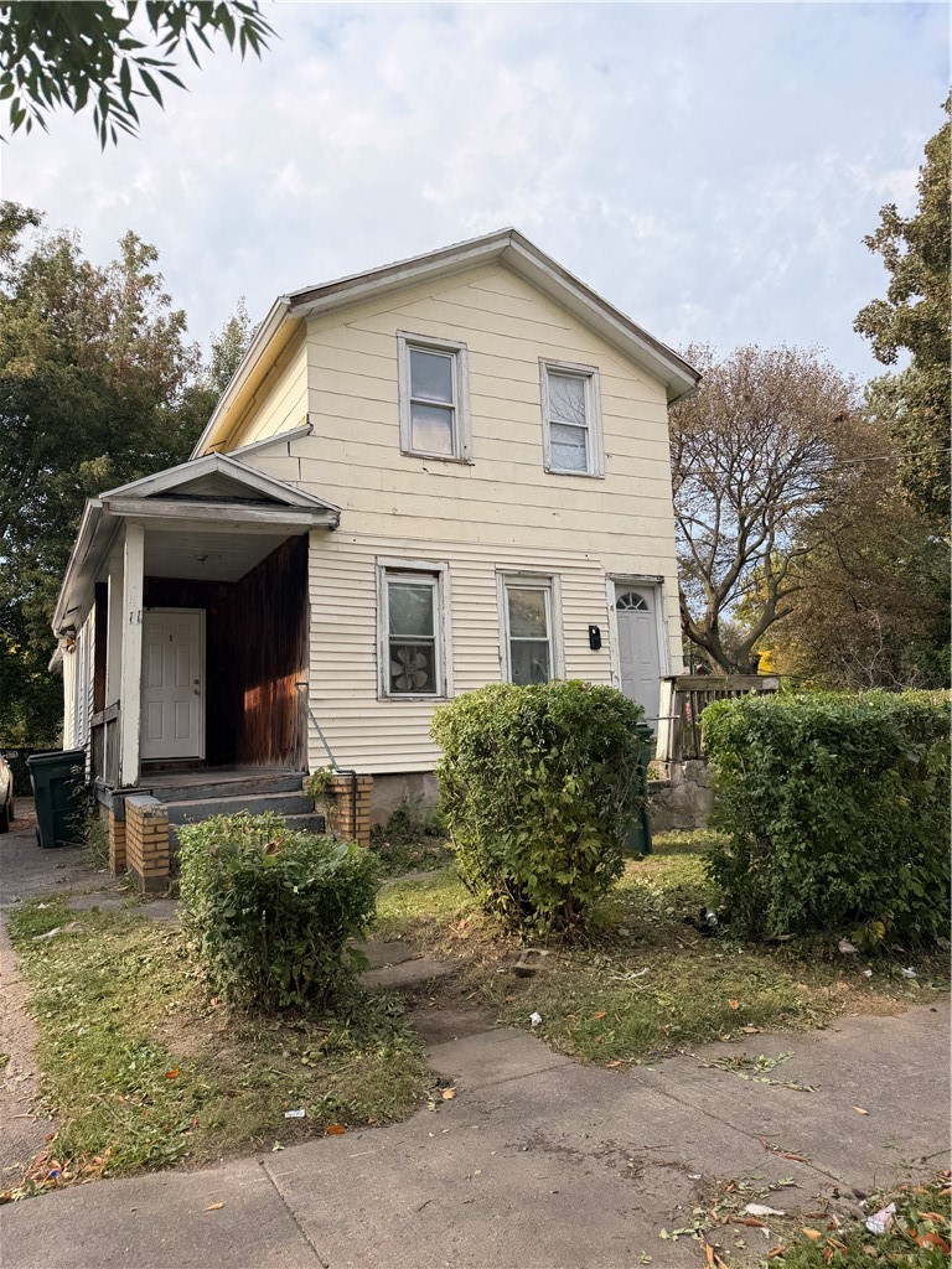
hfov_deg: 56.8
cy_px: 634
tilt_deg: +5.9
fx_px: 880
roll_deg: +1.6
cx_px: 476
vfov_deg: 71.6
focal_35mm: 24
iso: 80
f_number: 1.78
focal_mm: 6.76
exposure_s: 1/3145
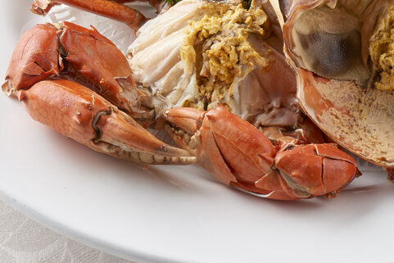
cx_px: 282
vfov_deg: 5.2
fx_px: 2868
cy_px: -21
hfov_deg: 7.9
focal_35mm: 262
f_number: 22
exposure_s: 1/125
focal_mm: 105
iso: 250
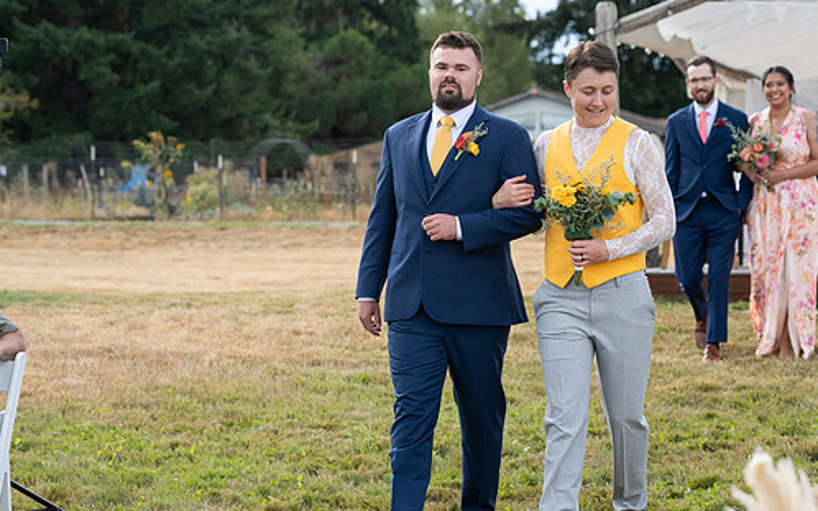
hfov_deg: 19.3
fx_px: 2407
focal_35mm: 108
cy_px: 272
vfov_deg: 12.1
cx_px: 412
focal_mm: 91
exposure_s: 1/800
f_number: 4.5
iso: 400
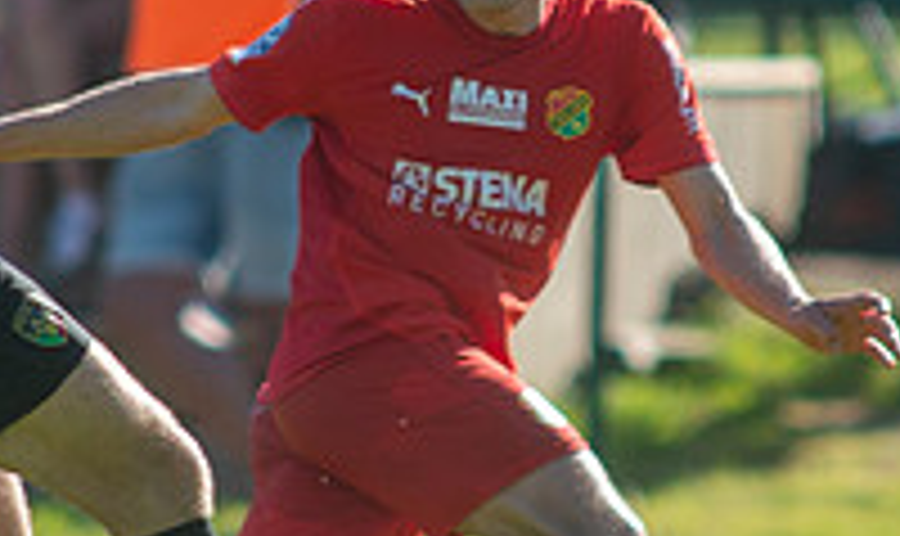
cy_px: 159
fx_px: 42428
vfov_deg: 0.7
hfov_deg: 1.2
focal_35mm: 1753
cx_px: 421
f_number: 4
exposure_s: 1/1600
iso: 320
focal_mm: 420
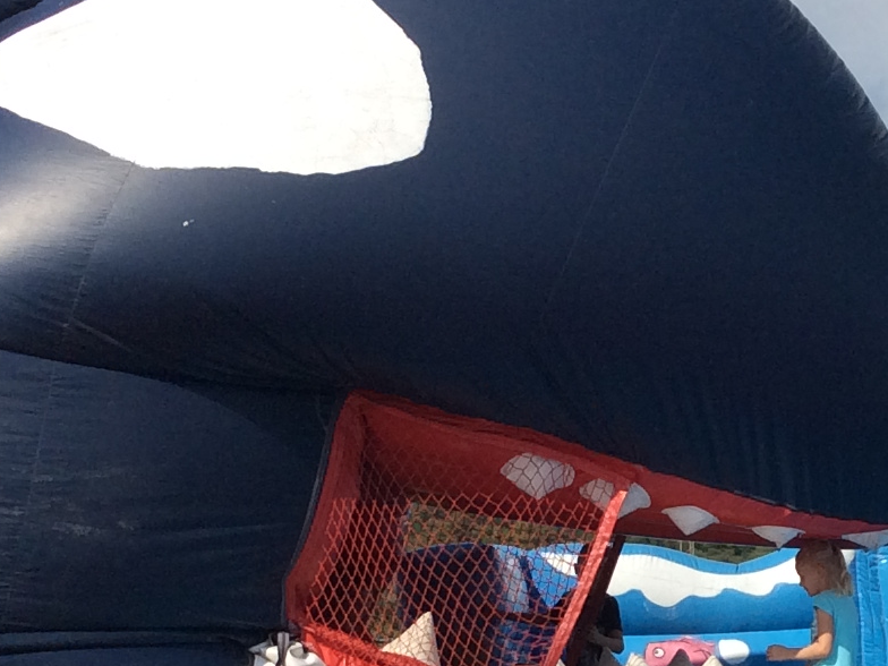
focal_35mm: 109
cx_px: 762
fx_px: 2796
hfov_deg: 17.8
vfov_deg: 13.3
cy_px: 743
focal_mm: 3.3
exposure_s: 1/1972
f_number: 2.4
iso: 32
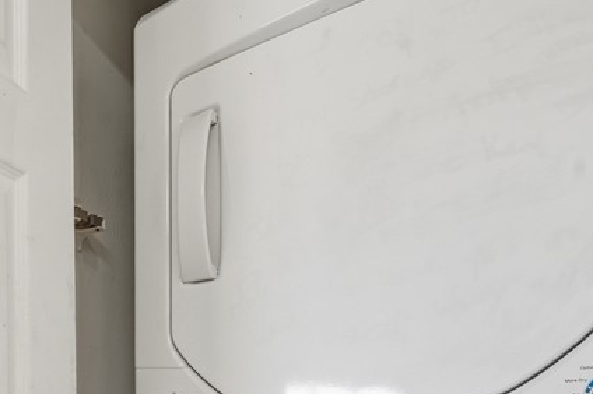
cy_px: 480
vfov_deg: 28.2
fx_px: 675
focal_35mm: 41
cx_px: 8
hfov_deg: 41.6
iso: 400
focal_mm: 16
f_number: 9
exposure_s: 1/40
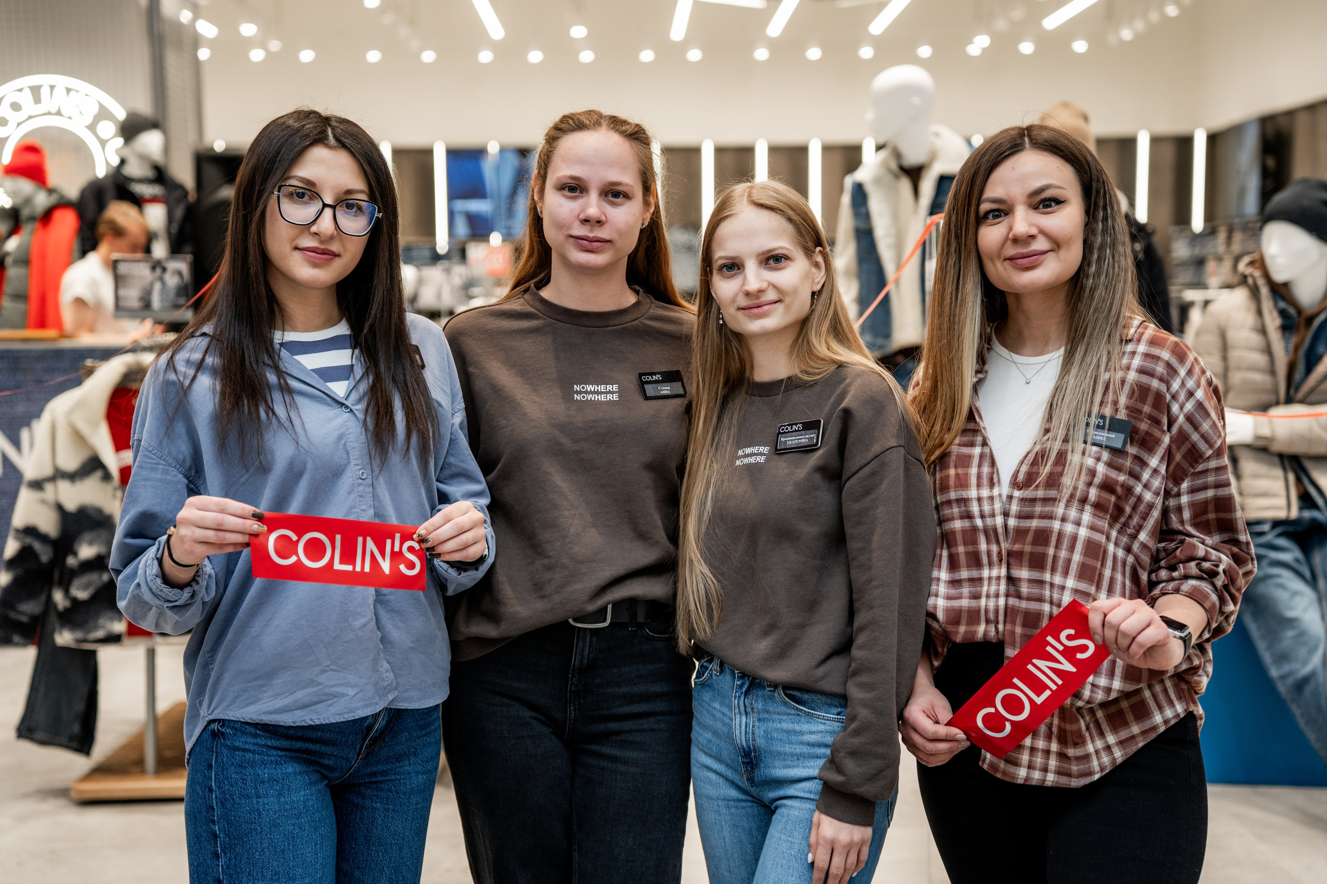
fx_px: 2104
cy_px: 442
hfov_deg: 35.0
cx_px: 664
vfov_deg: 23.7
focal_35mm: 57
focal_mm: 56
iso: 800
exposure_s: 1/200
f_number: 2.8
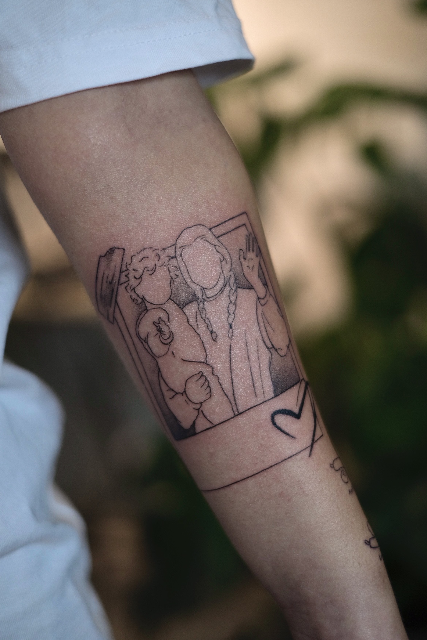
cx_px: 216
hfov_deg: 25.1
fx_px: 961
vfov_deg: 36.9
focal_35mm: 54
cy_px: 324
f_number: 1.4
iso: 400
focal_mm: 35
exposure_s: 1/250
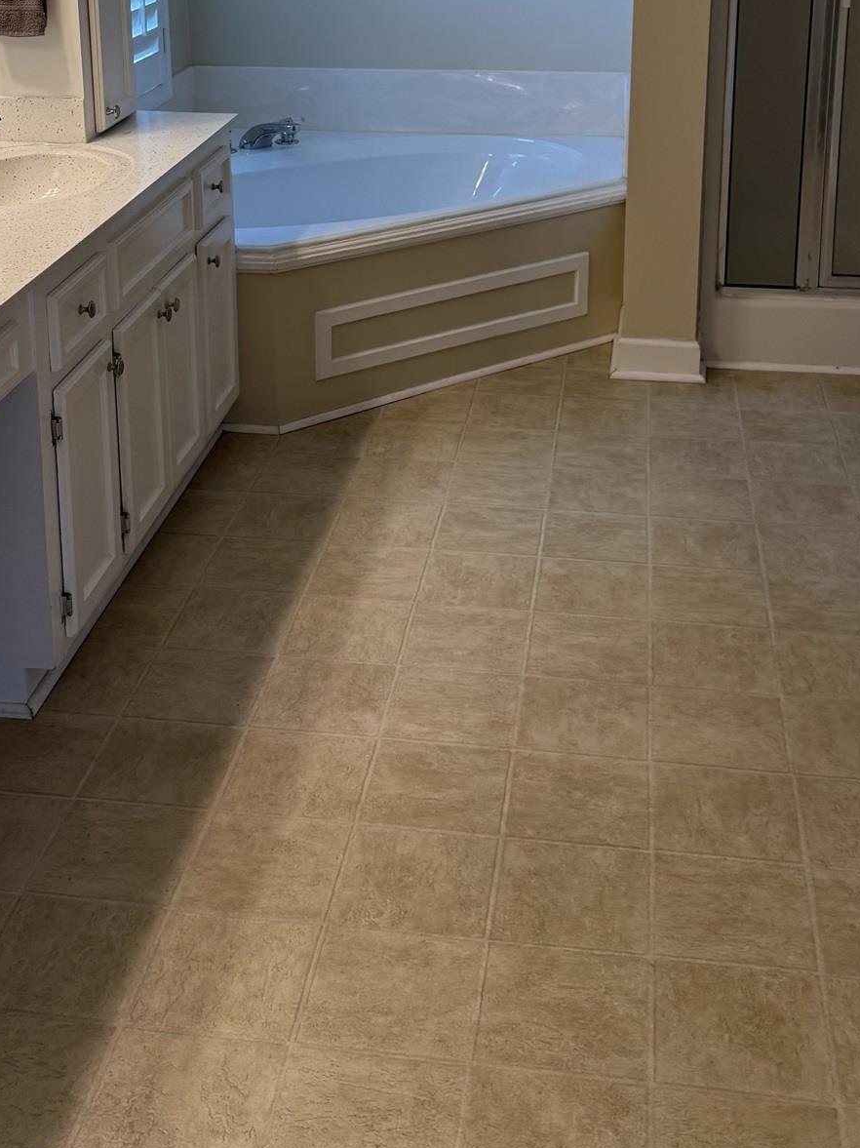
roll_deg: -0.4
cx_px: 395
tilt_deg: -13.7
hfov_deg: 30.8
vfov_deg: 38.6
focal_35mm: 47
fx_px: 1558
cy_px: 200
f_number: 1.78
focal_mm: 6.76
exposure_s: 1/120
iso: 125
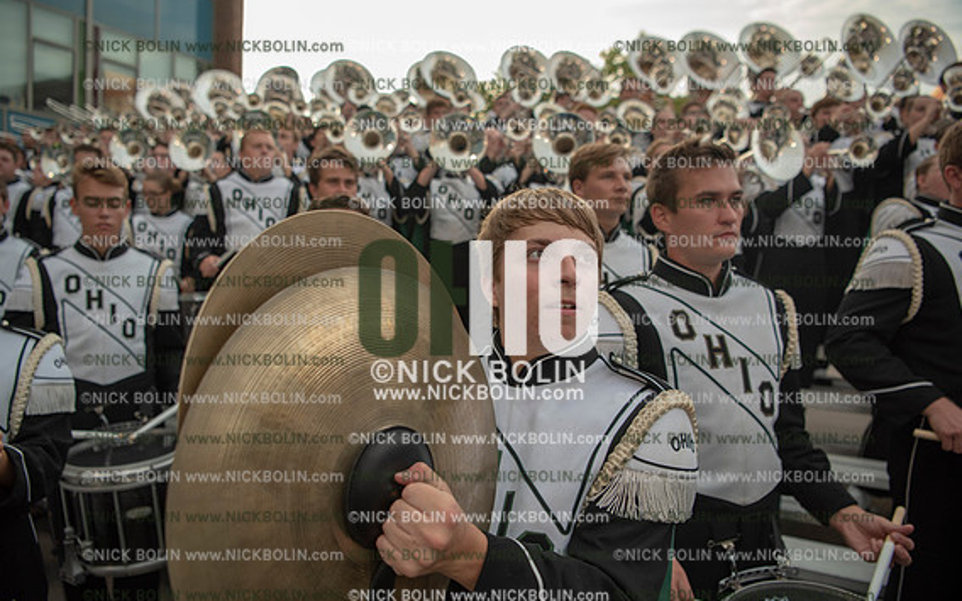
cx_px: 478
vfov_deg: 49.2
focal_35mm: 25
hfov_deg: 72.5
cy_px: 321
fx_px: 655
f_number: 3.2
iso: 800
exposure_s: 1/800
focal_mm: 24
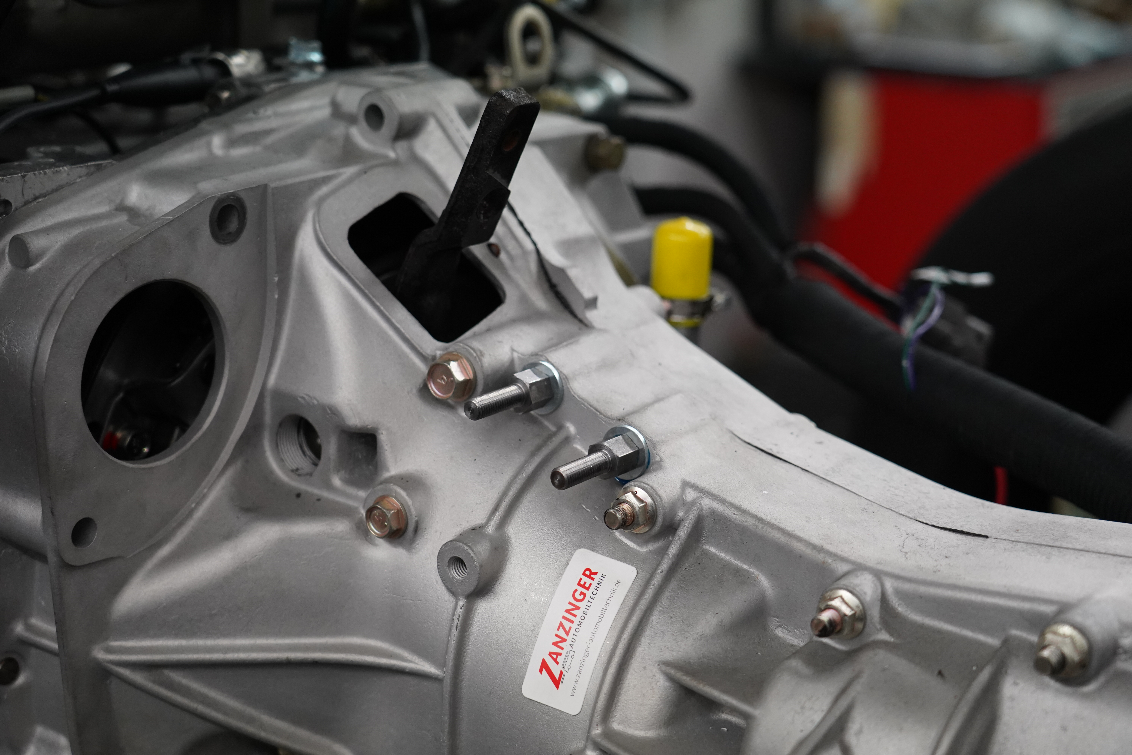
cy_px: 378
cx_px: 566
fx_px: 1918
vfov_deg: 22.3
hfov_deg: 32.9
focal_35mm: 61
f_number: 4
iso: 2500
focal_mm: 61
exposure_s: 1/160
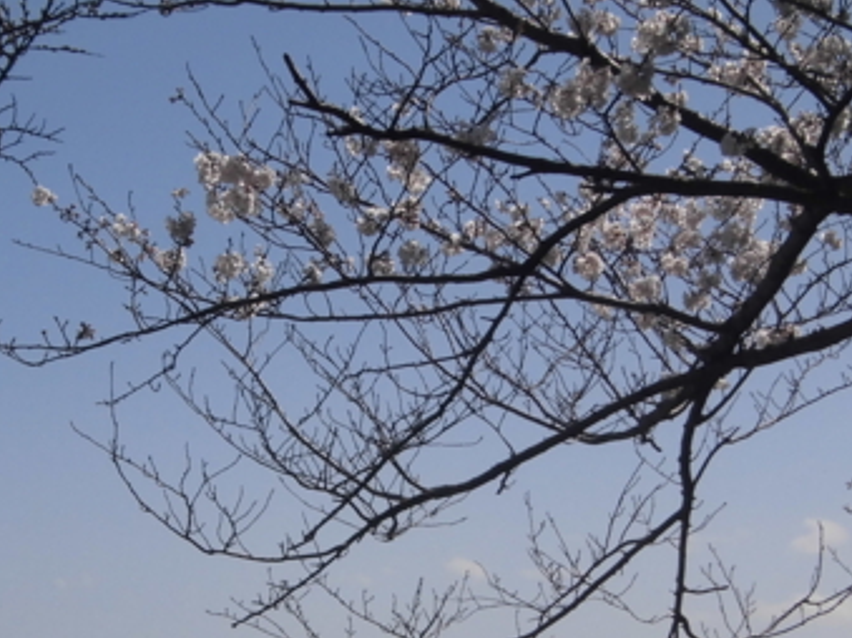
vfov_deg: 13.2
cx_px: 349
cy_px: 550
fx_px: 2731
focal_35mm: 111
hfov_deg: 17.7
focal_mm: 8.3
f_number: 9.6
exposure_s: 1/320
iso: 100
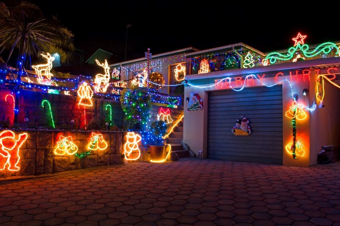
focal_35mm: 30
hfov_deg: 62.0
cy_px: 113
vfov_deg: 43.5
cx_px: 170
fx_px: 283
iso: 100
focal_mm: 20
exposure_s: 5
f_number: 10
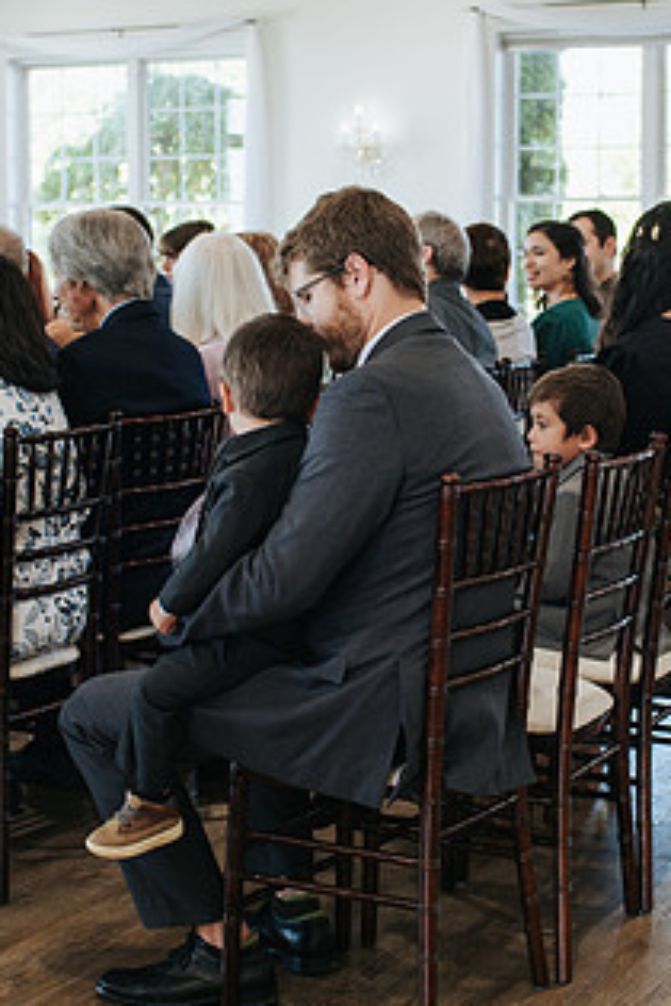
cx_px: 426
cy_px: 517
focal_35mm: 75
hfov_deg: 18.1
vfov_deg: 27.0
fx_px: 2097
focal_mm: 35
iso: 800
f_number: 3.5
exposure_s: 1/320
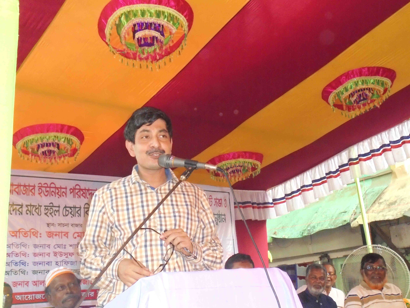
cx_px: 205
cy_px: 154
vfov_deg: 33.6
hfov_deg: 43.9
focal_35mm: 43
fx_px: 509
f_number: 4.5
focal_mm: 7.8
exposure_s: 1/50
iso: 400
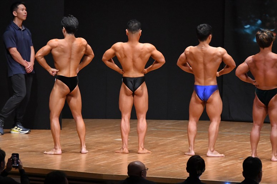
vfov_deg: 5.4
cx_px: 138
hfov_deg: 8.1
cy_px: 92
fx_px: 1961
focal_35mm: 255
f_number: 5.6
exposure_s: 1/400
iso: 8000
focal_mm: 170
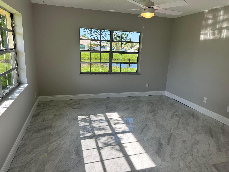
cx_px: 114
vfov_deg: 56.8
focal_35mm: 24
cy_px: 86
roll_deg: -2.9
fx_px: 159
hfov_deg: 71.6
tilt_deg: -13.1
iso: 80
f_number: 1.78
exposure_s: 1/740
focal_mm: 6.86
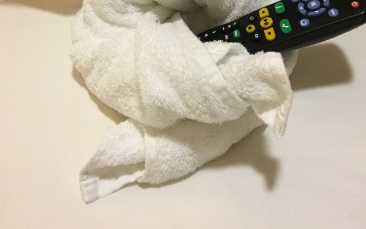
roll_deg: +0.9
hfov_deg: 41.8
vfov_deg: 25.7
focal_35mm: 48
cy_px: 6
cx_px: 193
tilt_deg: -37.1
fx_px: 479
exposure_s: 1/30
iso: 125
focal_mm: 4.15
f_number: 2.2
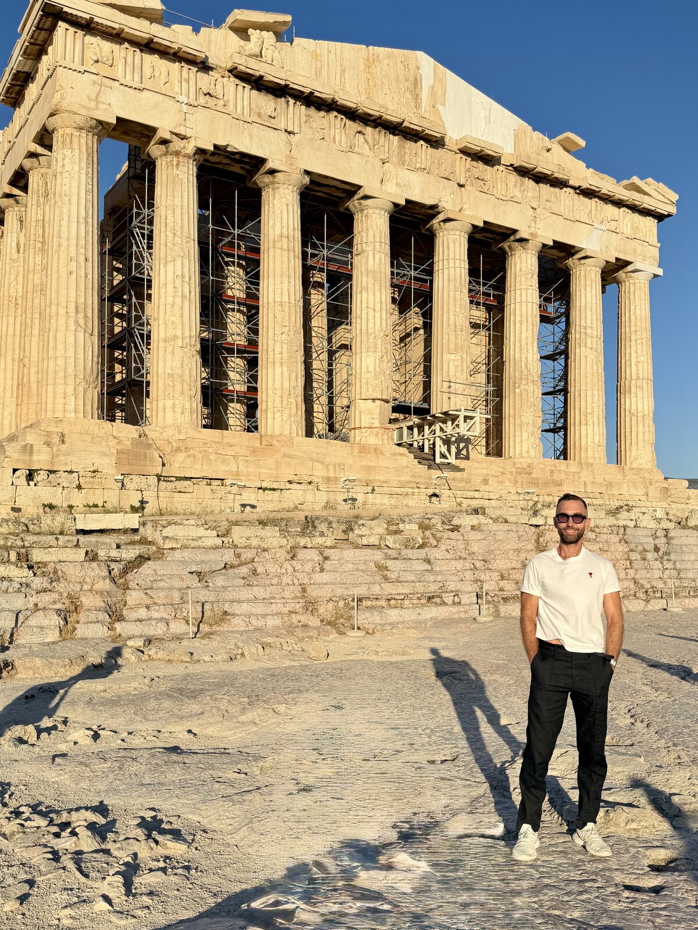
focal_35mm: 24
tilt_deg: +4.6
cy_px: 465
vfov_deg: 71.6
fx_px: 645
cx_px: 349
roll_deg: -0.9
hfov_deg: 56.8
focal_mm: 6.76
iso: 80
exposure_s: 1/5319
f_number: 1.78
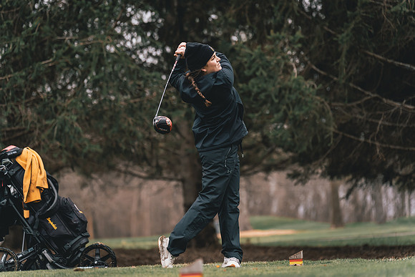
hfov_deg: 15.3
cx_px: 208
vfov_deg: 10.2
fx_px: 1550
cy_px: 138
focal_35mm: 134
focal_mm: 126
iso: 640
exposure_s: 1/4000
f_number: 2.8
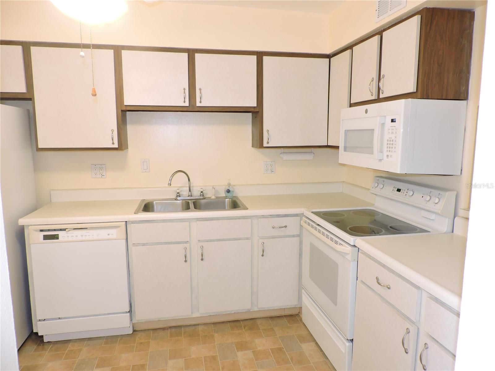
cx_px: 248
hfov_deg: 71.6
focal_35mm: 24
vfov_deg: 56.8
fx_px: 343
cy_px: 186
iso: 360
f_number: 3
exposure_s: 1/40
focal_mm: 4.3
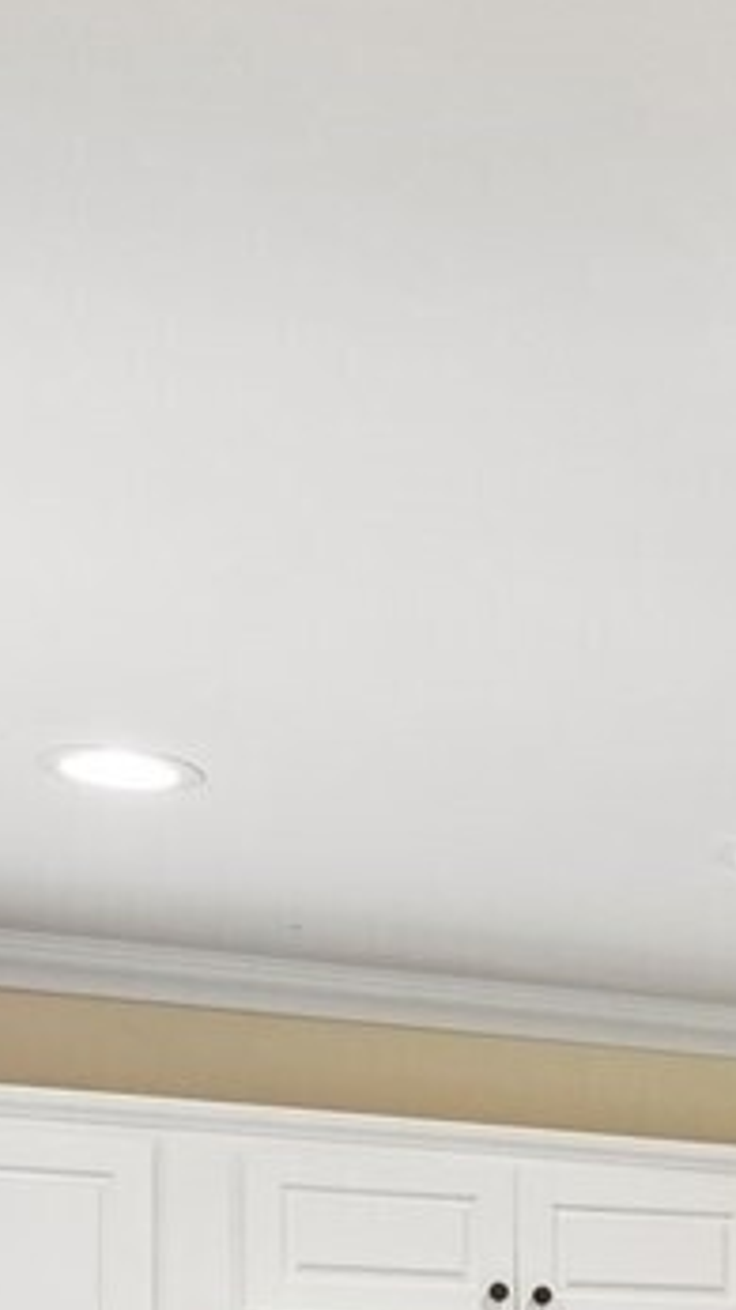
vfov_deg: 23.5
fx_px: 2847
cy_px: 1606
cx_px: 1542
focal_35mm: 82
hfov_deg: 12.6
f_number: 8
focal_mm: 16
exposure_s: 1/25
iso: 400
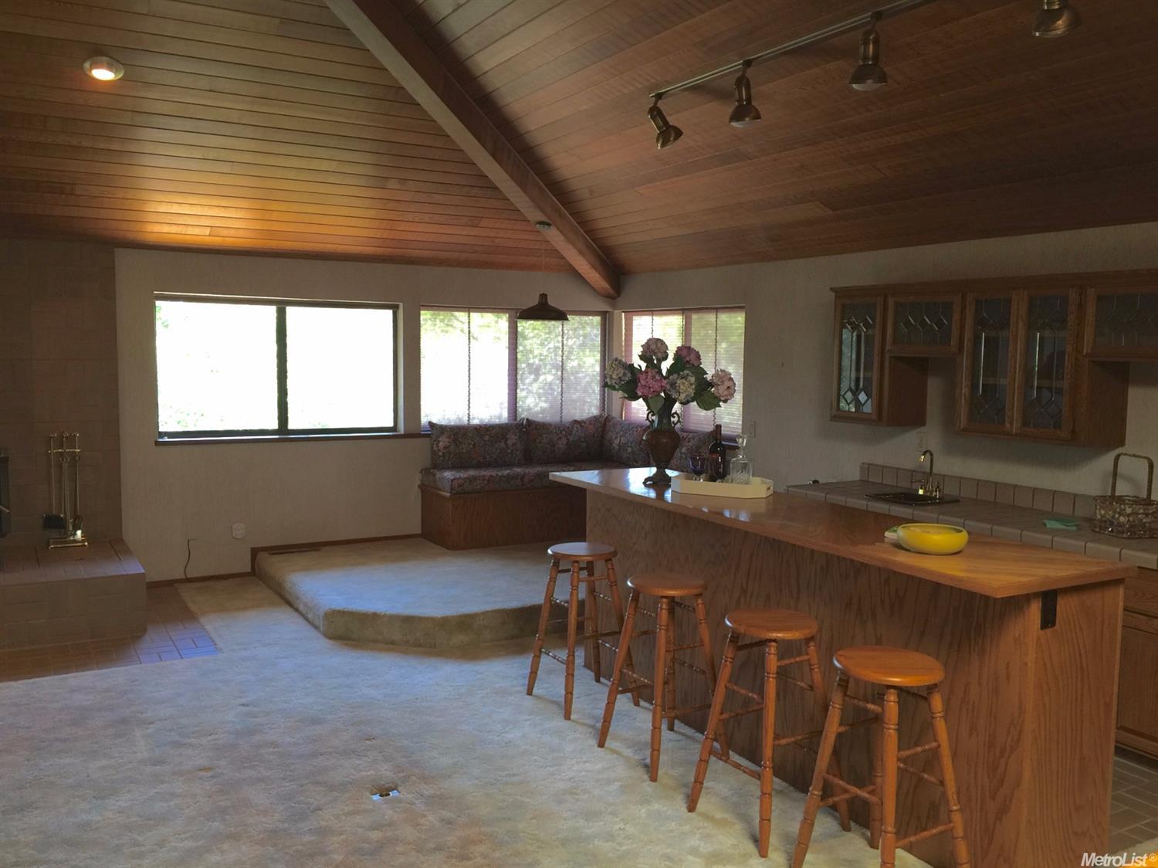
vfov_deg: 48.2
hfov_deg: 61.7
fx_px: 970
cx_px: 579
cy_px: 434
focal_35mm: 29
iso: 32
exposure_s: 1/15
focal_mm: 4.15
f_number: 2.2
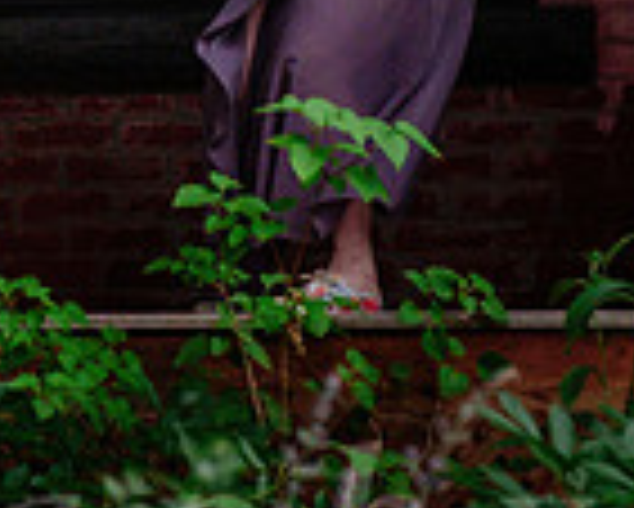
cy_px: -79
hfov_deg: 7.7
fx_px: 4638
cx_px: -328
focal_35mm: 247
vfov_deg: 6.2
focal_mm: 42.7
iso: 1600
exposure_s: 1/320
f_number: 2.8
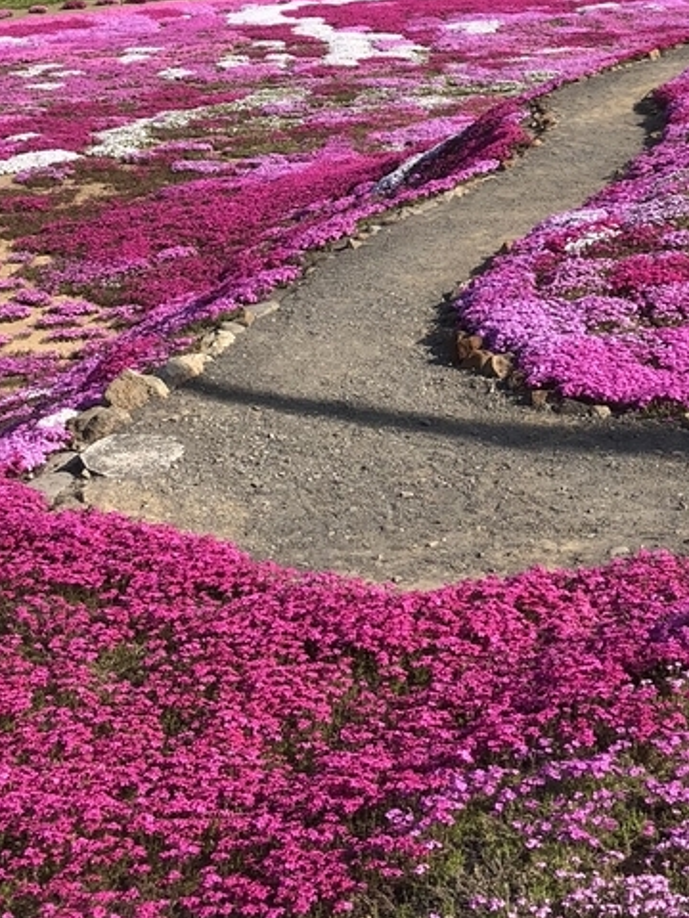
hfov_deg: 20.9
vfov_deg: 26.0
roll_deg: +1.2
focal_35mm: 70
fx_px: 1858
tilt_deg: -2.8
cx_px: 471
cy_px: -48
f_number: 1.8
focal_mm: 3.99
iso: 20
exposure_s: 1/1656
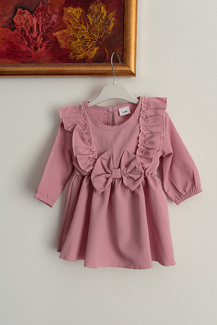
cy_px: 162
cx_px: 108
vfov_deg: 54.4
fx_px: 316
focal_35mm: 35
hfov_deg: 37.9
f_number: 2.5
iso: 1250
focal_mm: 35
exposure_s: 1/200
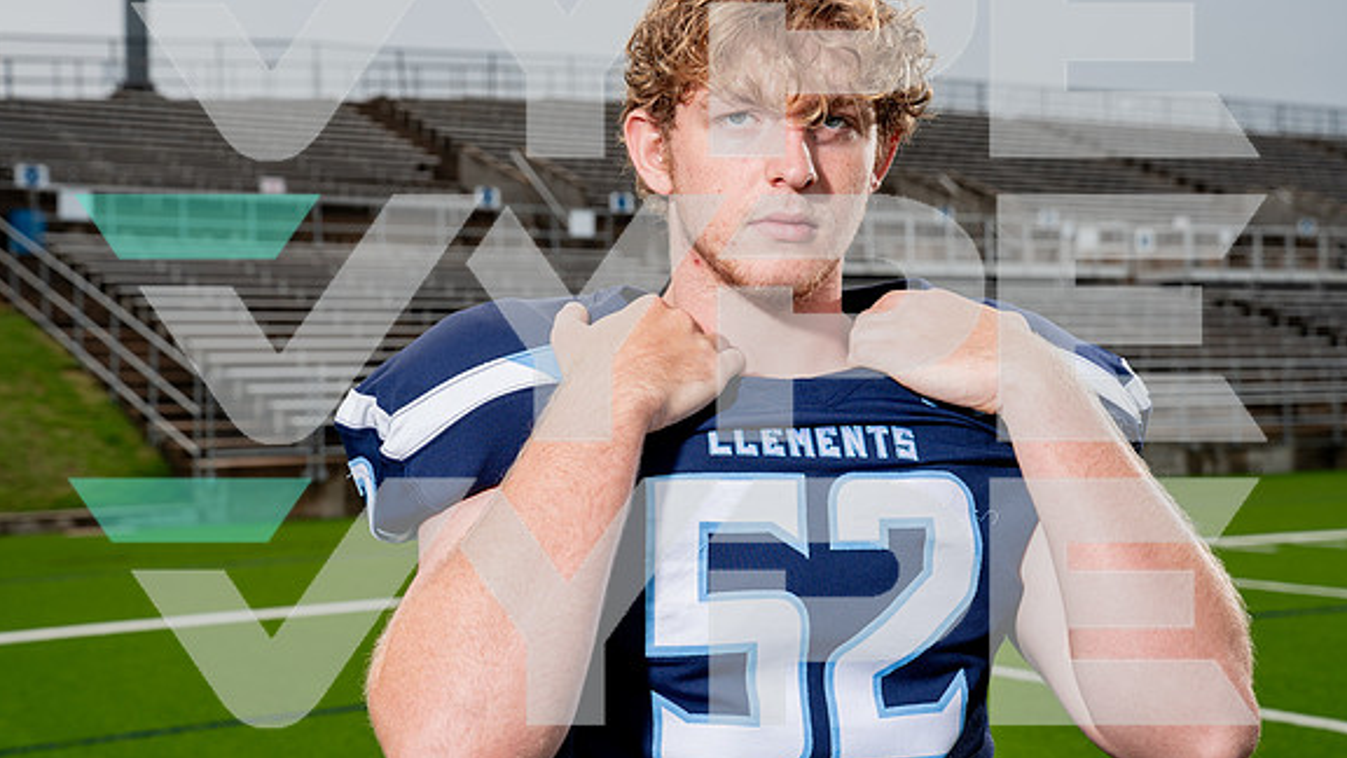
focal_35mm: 58
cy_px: 319
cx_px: 671
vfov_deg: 20.7
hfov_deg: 36.0
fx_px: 2072
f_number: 7.1
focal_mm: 55
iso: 160
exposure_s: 1/250
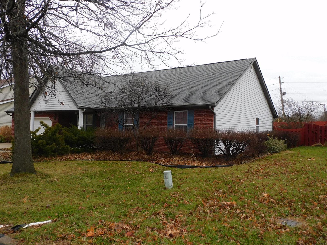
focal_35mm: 30
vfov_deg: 46.8
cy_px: 122
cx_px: 164
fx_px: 283
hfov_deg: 60.0
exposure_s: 1/125
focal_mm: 5.4
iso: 125
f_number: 3.5
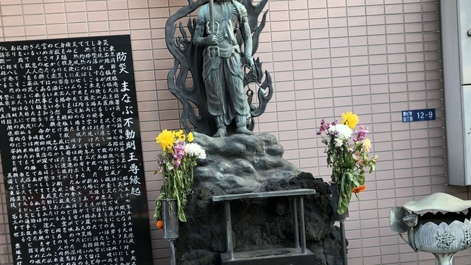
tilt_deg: -3.8
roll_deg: +5.9
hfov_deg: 44.6
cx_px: 249
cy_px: 208
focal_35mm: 46
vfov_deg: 25.6
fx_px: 575
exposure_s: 1/120
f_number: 1.8
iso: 32
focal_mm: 4
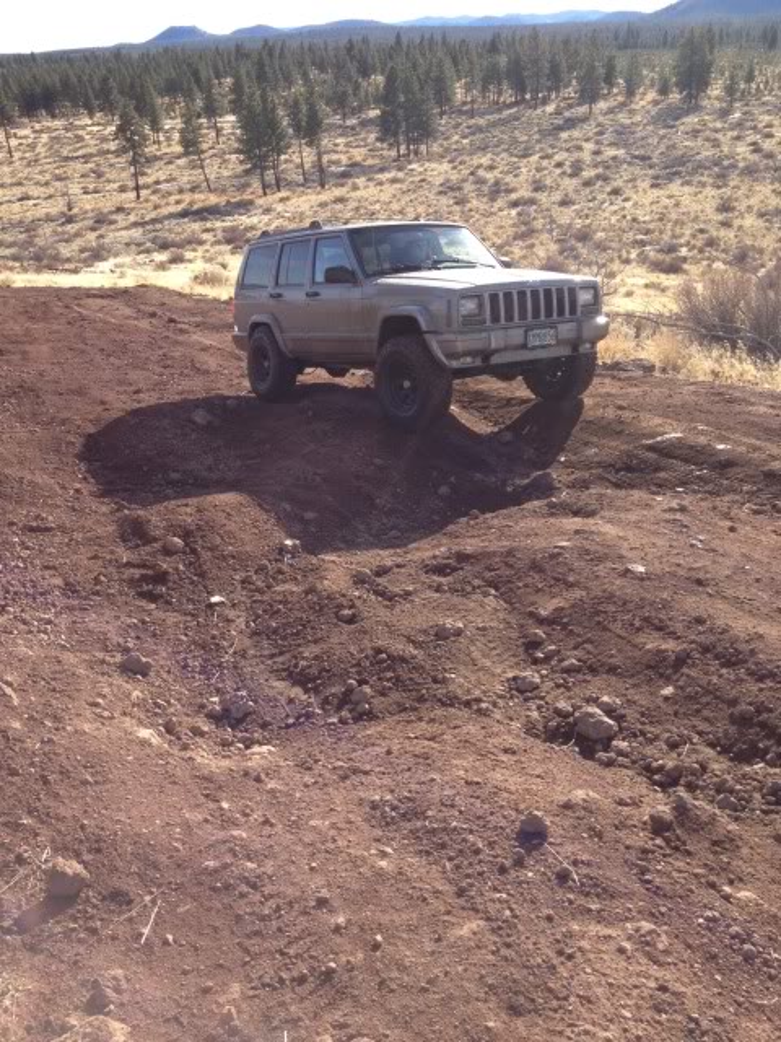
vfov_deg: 52.6
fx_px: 1053
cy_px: 521
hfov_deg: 40.7
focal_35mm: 35
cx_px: 390
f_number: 2.4
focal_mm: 4.3
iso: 64
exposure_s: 1/627
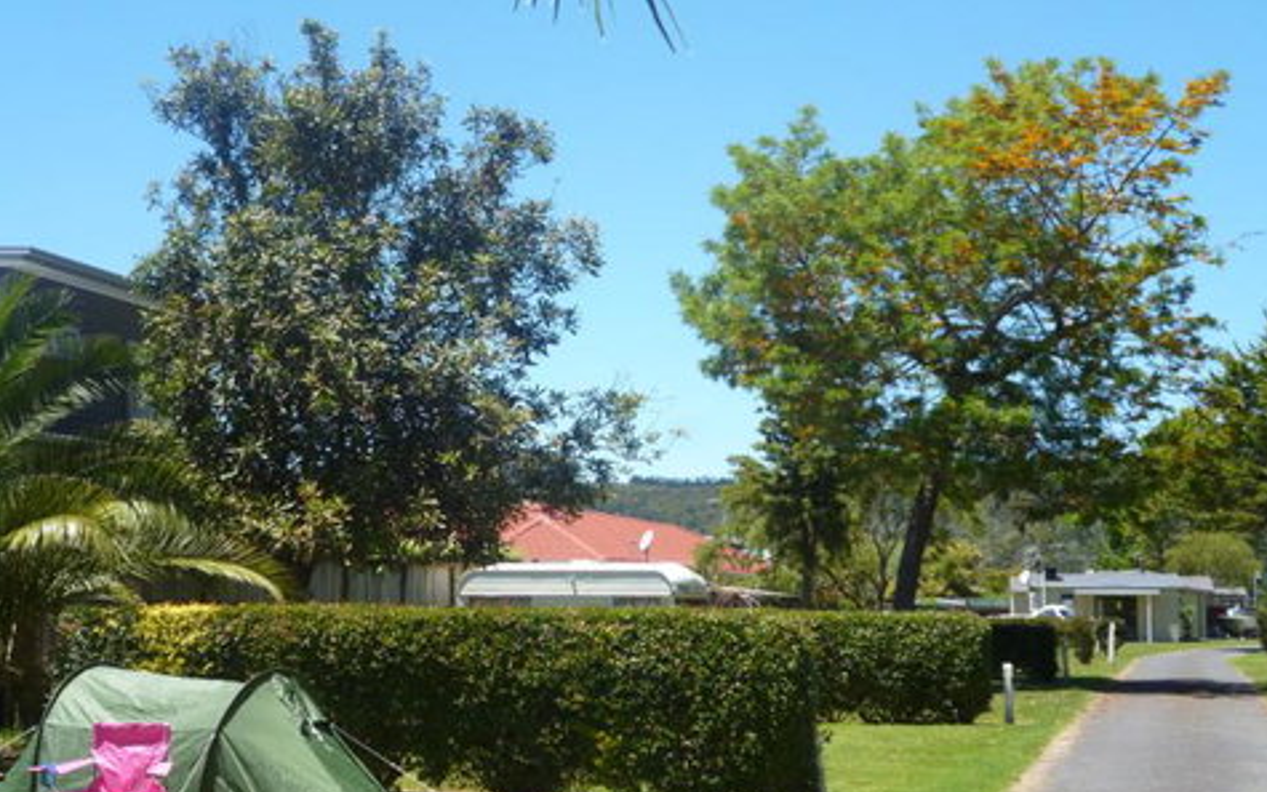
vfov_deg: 21.6
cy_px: 477
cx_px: 638
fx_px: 2072
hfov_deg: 34.0
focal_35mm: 60
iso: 200
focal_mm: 10
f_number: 4.4
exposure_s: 1/500
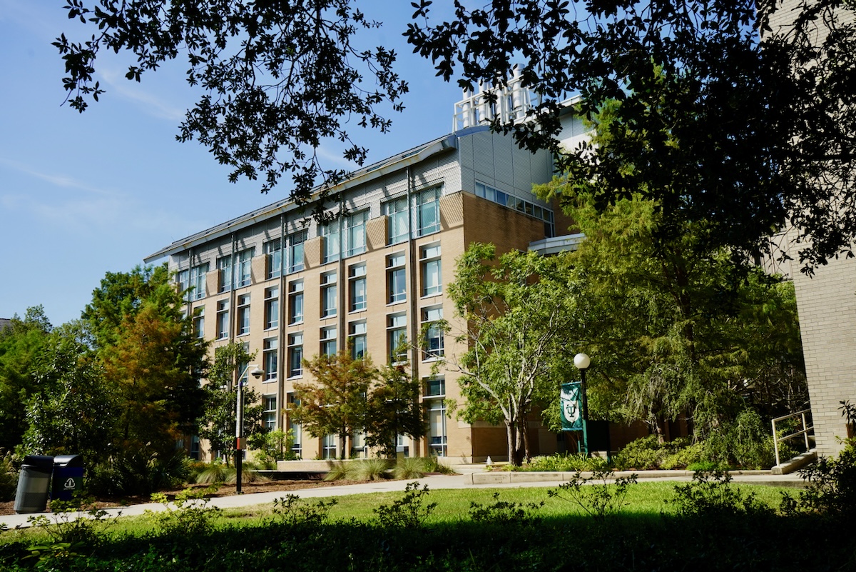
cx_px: 428
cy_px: 286
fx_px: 714
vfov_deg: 43.6
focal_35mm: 30
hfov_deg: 61.9
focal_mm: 30
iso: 100
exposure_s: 1/125
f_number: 9
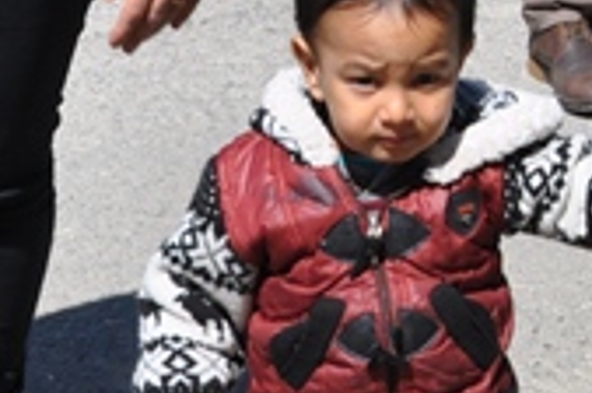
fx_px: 3266
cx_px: 760
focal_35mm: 199
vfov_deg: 6.7
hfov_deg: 10.2
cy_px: -286
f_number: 10
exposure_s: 1/400
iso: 200
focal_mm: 28
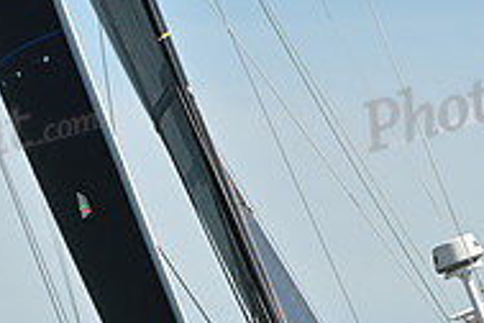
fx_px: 8268
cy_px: 491
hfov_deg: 3.4
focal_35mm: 615
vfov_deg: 2.2
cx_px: 233
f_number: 5
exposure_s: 1/5000
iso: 320
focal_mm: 200
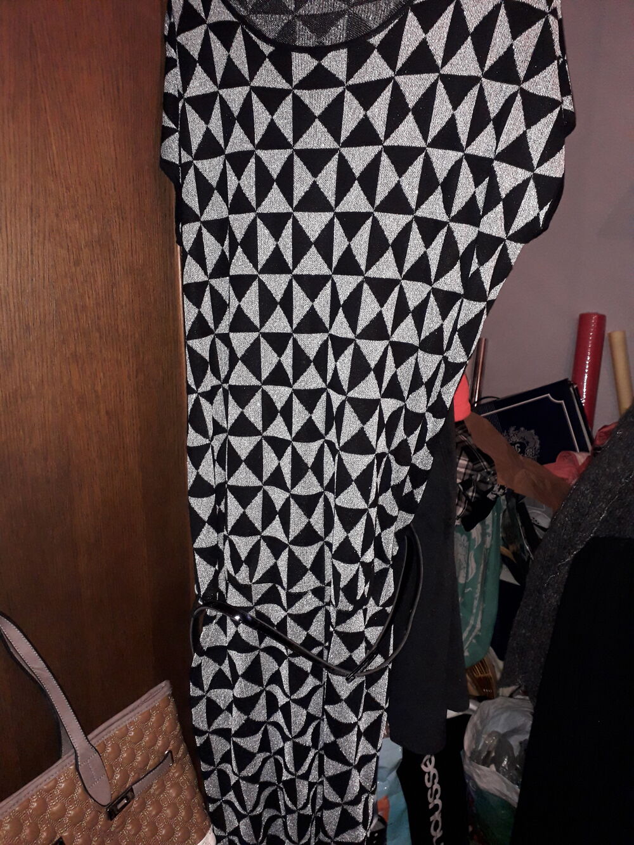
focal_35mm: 27
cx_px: 317
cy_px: 422
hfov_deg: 51.4
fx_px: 659
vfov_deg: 65.3
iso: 200
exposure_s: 1/50
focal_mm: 3.6
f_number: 1.9
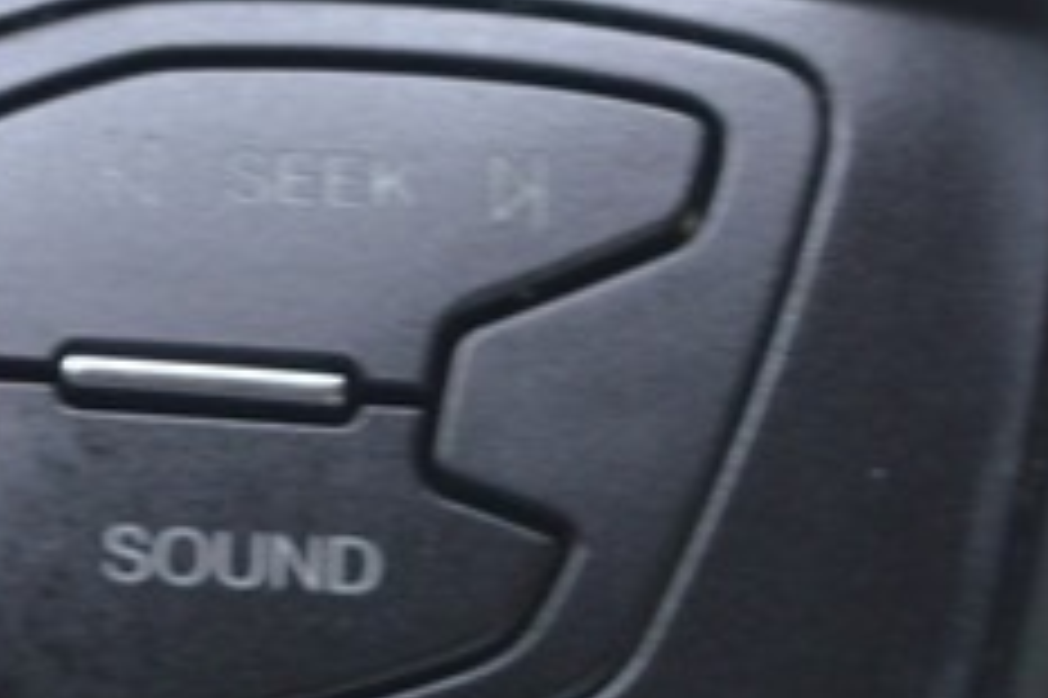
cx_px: -639
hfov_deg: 5.6
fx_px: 10565
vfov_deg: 3.8
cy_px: 408
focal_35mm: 363
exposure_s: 1/20
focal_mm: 55
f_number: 5.6
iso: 400
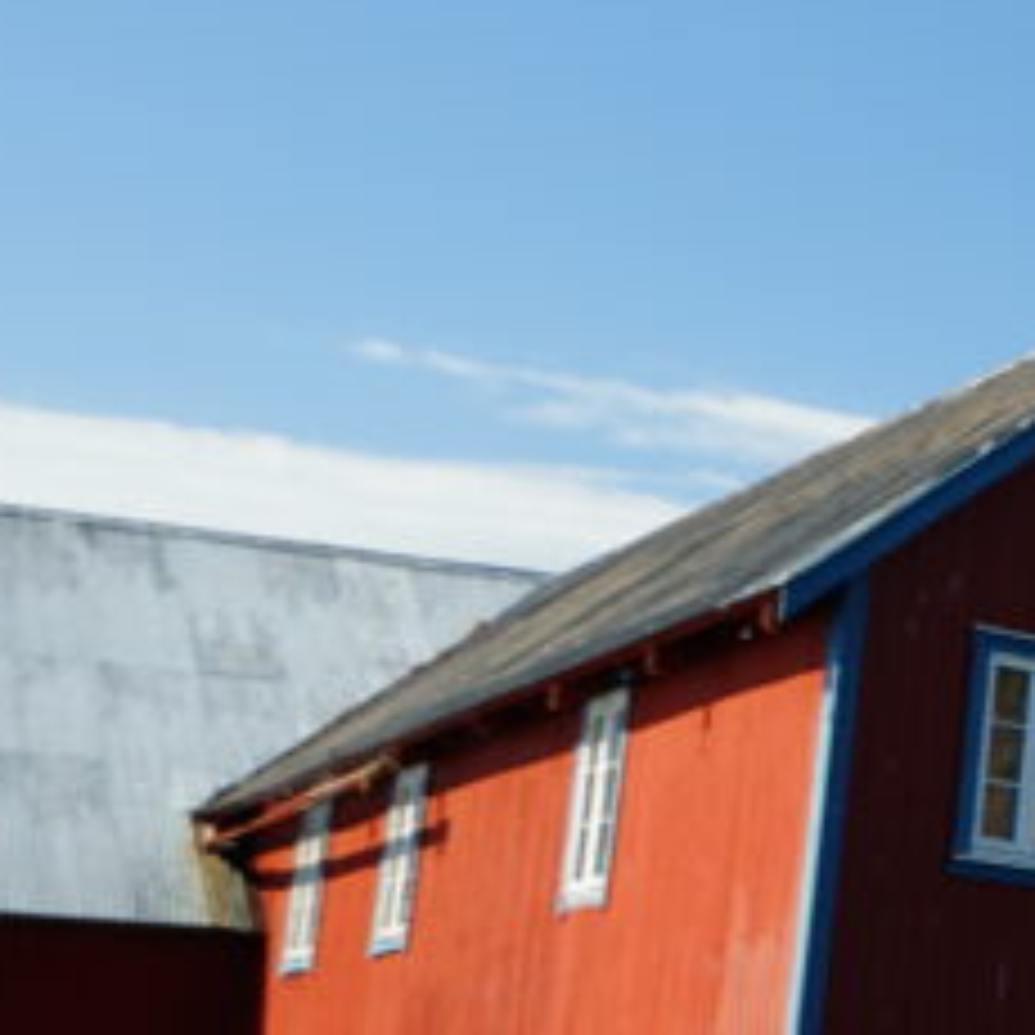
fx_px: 3586
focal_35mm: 106
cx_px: 2164
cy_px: 412
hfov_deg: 13.6
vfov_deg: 16.4
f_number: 8
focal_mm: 28
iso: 100
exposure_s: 1/100
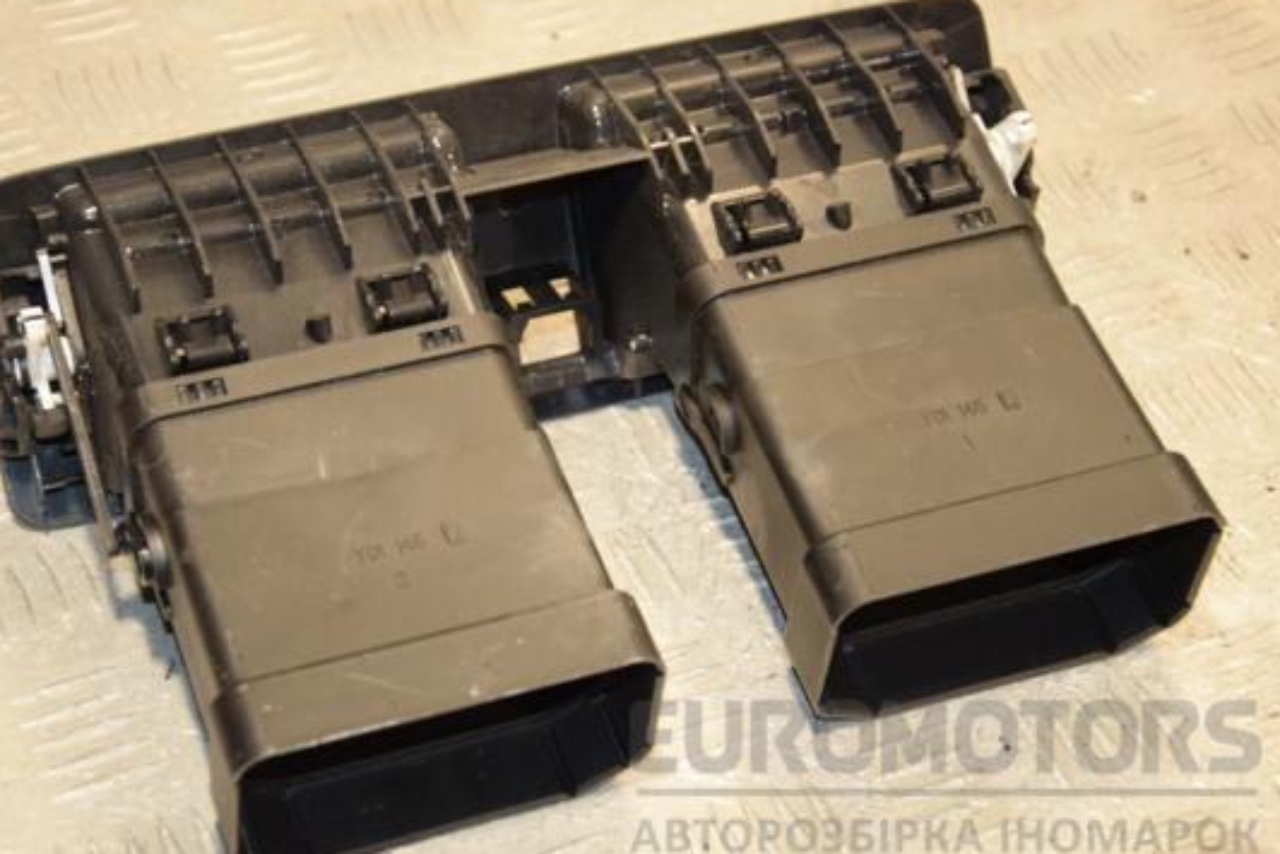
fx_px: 3130
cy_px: 416
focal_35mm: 88
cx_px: 585
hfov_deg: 23.1
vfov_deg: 15.5
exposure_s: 1/160
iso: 800
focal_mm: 52
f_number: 5
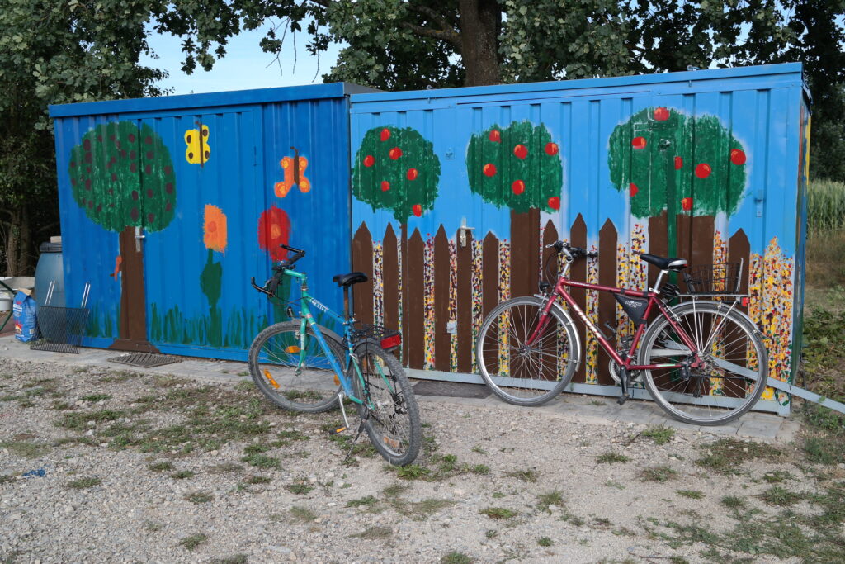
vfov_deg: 36.9
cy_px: 282
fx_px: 845
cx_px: 422
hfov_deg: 53.1
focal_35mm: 36
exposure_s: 1/250
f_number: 5
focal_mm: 24
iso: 100
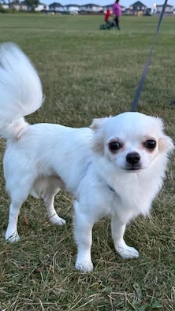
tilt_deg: -16.4
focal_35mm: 53
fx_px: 437
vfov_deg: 39.2
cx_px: 80
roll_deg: -1.9
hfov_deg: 22.6
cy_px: 156
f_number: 1.78
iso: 500
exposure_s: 1/37
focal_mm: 6.76
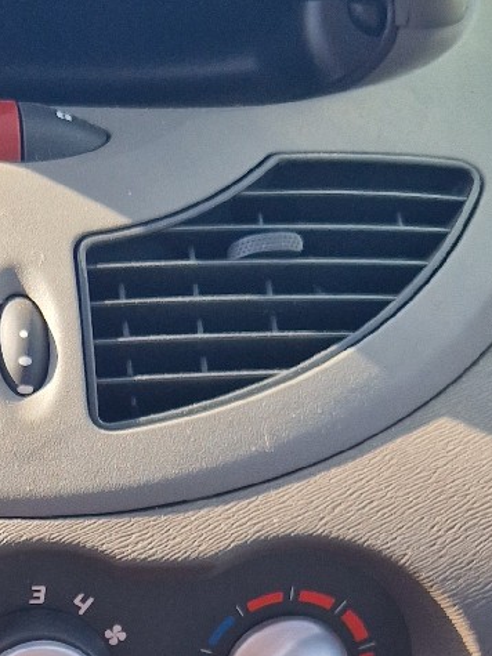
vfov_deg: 20.0
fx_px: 1763
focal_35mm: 93
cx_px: -1
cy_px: 749
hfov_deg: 15.6
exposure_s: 1/294
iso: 50
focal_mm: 5.4
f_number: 1.8
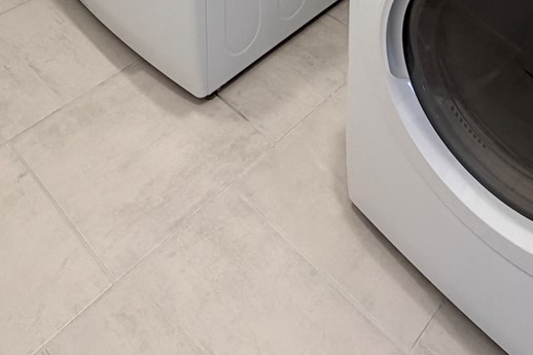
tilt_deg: -16.2
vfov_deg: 21.6
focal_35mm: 45
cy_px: -253
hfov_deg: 43.6
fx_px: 666
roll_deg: +0.6
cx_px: 239
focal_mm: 2.22
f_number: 2.2
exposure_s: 1/60
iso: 200
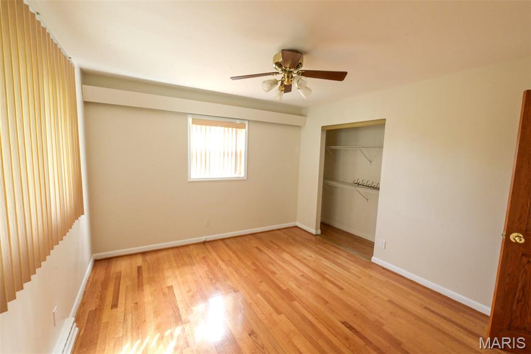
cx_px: 266
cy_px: 177
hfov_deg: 100.4
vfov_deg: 77.3
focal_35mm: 15
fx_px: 221
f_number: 20
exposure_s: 1/1.67
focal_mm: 15
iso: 1250
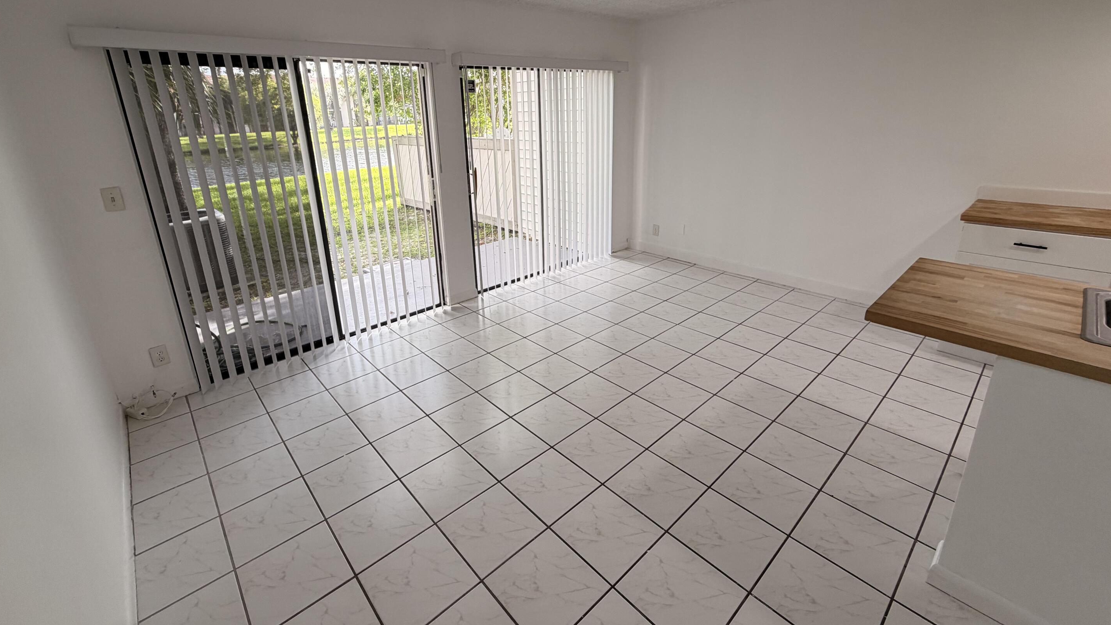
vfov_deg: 66.4
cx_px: 534
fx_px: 471
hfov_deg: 99.3
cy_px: 250
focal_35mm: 16
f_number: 2.2
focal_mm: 2.22
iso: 64
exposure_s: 1/120
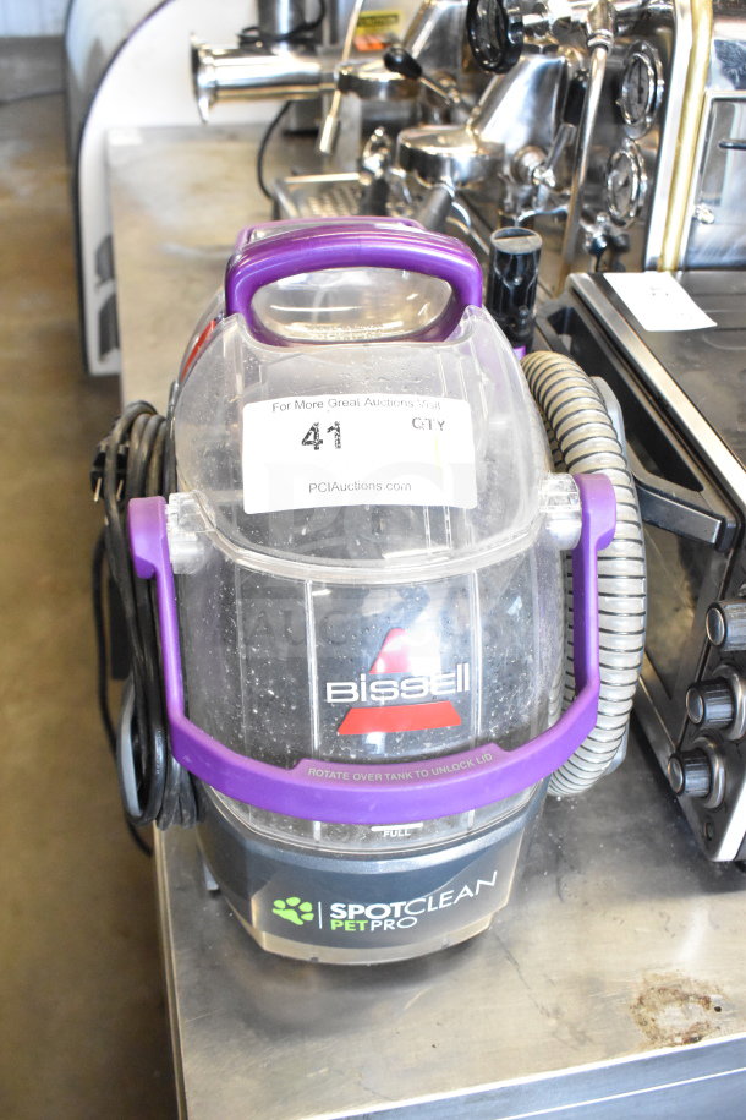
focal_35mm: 34
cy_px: 560
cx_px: 373
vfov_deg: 55.1
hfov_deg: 38.4
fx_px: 1072
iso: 6400
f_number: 5.6
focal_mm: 23
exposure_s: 1/125
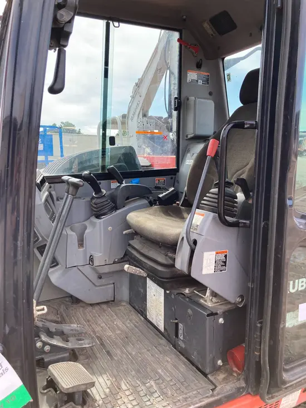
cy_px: 204
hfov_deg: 49.8
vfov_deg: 63.4
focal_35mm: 28
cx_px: 153
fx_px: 330
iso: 20
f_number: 1.8
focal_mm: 3.99
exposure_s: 1/511
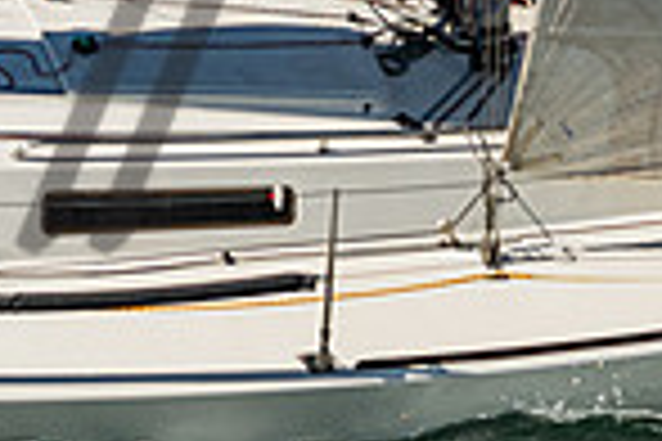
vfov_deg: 1.9
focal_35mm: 712
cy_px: -371
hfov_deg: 2.9
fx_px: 13092
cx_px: -180
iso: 400
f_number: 5.6
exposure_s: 1/6400
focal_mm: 180
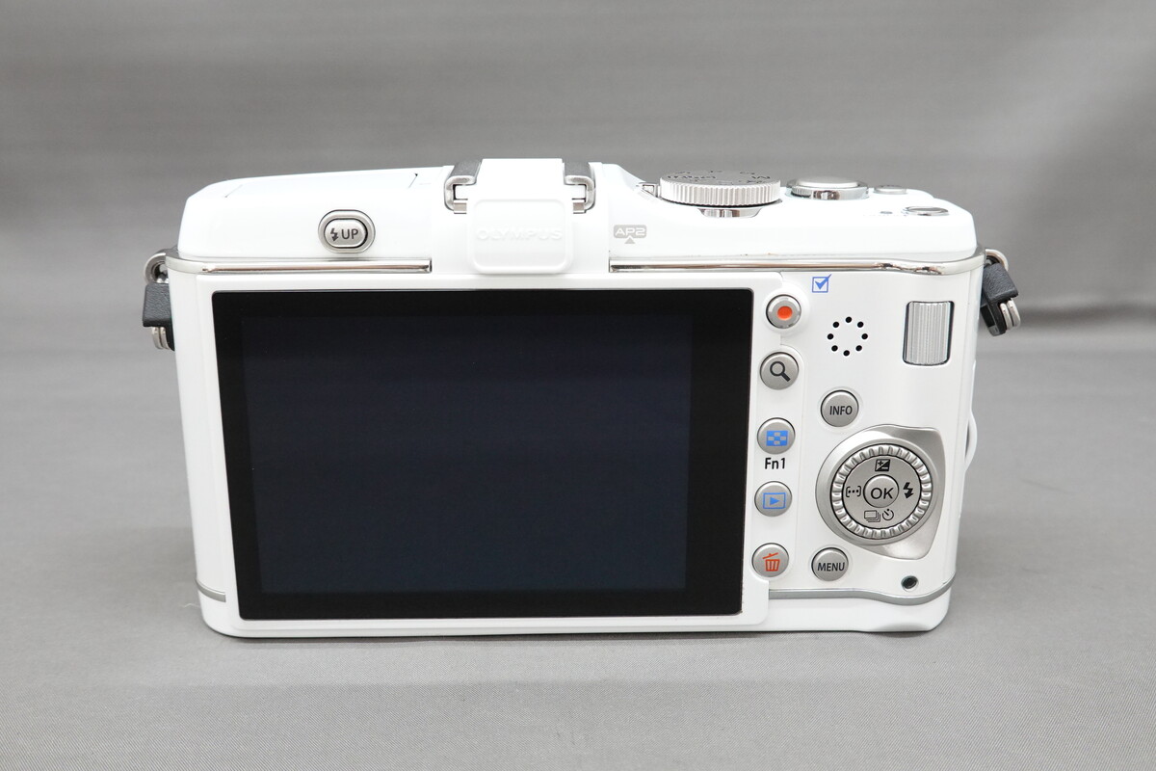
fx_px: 1284
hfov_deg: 48.5
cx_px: 578
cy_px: 386
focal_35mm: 40
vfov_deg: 33.4
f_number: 5.6
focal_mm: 14.99
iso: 1250
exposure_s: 1/40
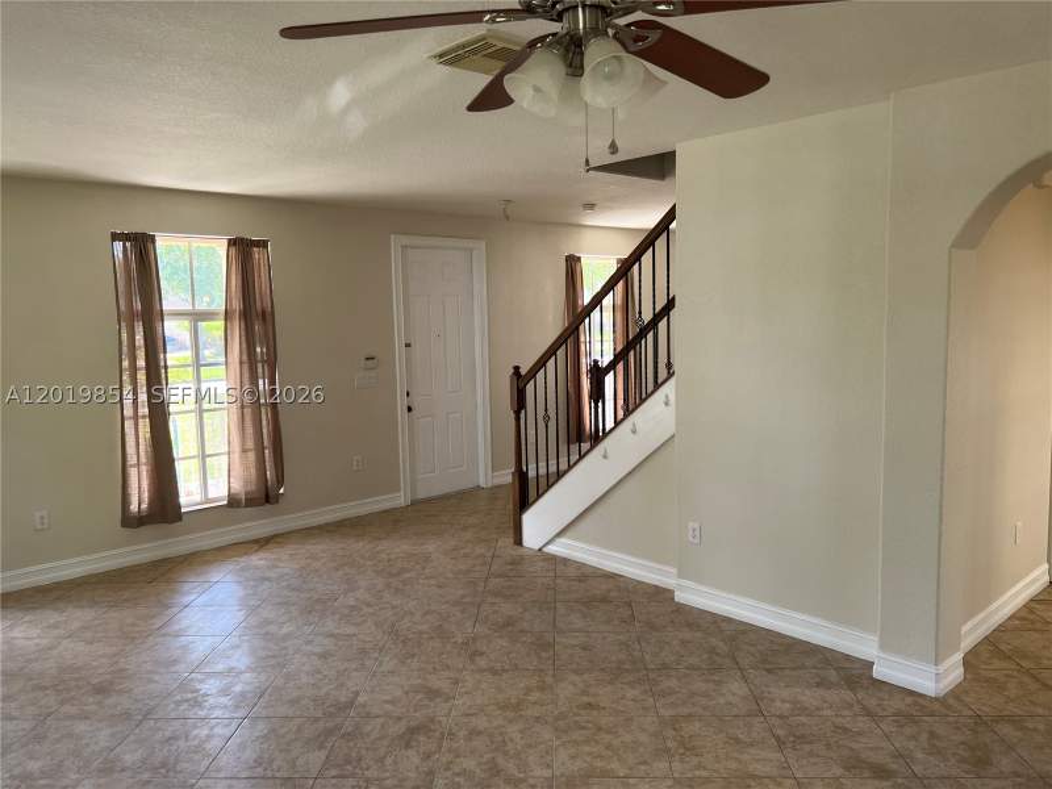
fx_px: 790
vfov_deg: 53.1
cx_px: 526
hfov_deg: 67.3
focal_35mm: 26
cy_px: 394
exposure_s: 1/161
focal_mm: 5.7
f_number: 1.5
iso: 64
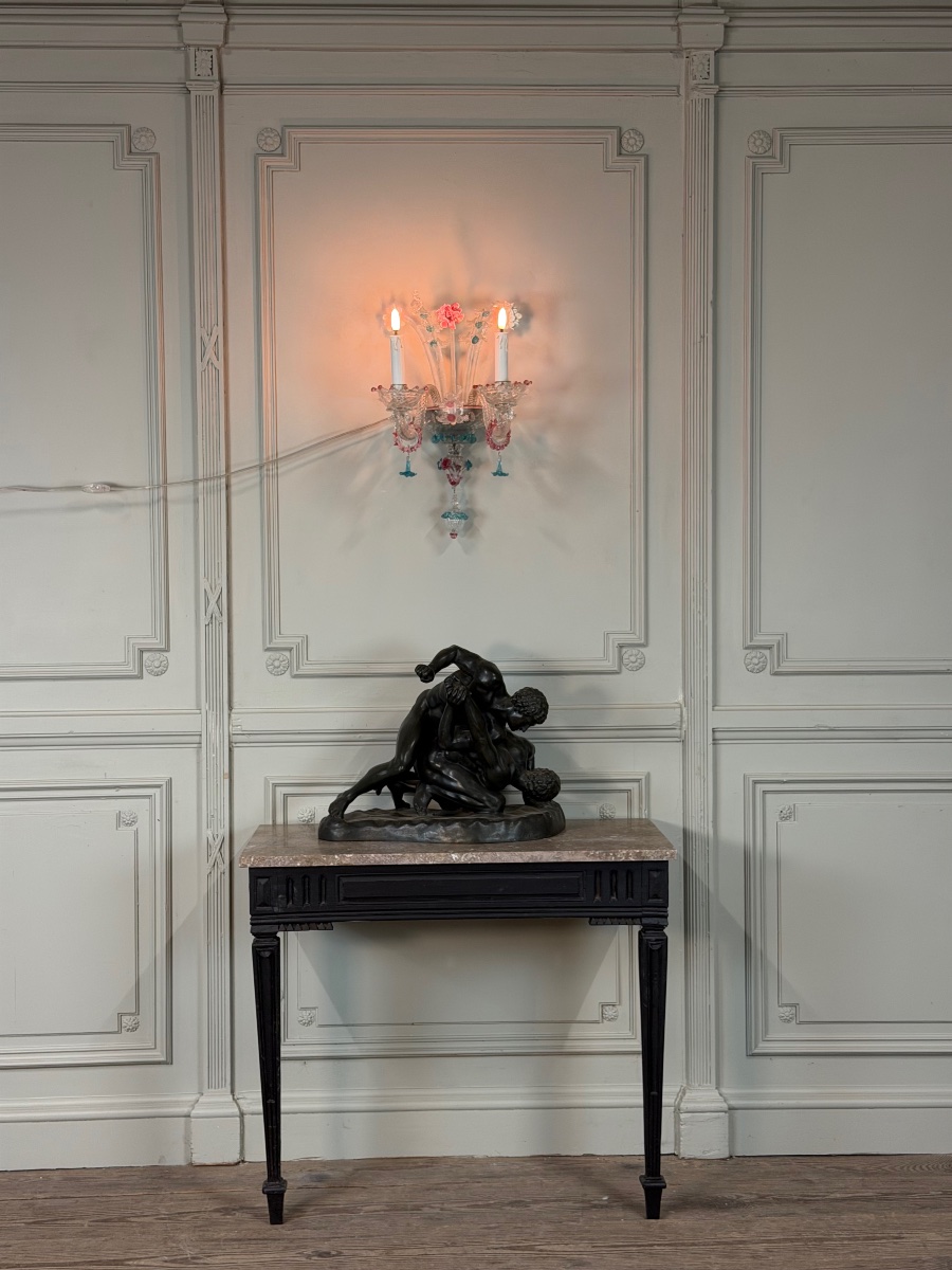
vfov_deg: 39.7
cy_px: 635
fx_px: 1760
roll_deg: +0.8
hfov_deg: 30.3
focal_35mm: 48
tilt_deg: -1.5
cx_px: 476
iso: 125
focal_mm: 6.76
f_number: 1.78
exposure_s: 1/50
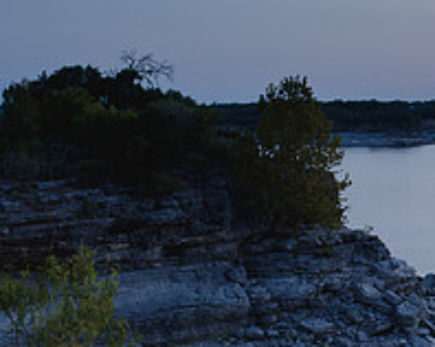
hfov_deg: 19.0
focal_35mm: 97
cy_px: 164
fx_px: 1248
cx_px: 477
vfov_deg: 15.8
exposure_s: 1/250
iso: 125
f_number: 2.8
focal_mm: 35
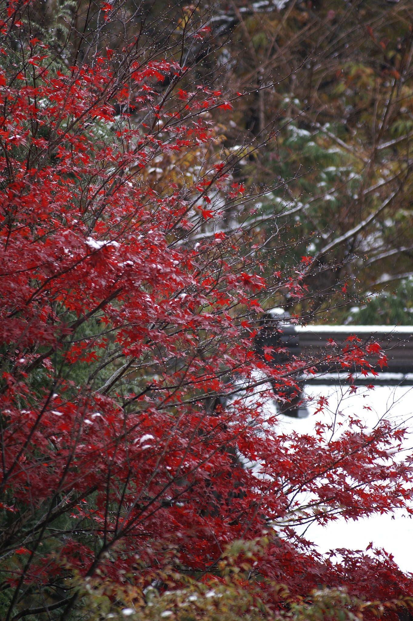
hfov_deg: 4.6
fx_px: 5171
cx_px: 206
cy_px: 310
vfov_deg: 6.9
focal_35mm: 300
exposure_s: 1/125
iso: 100
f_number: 2.8
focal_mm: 200
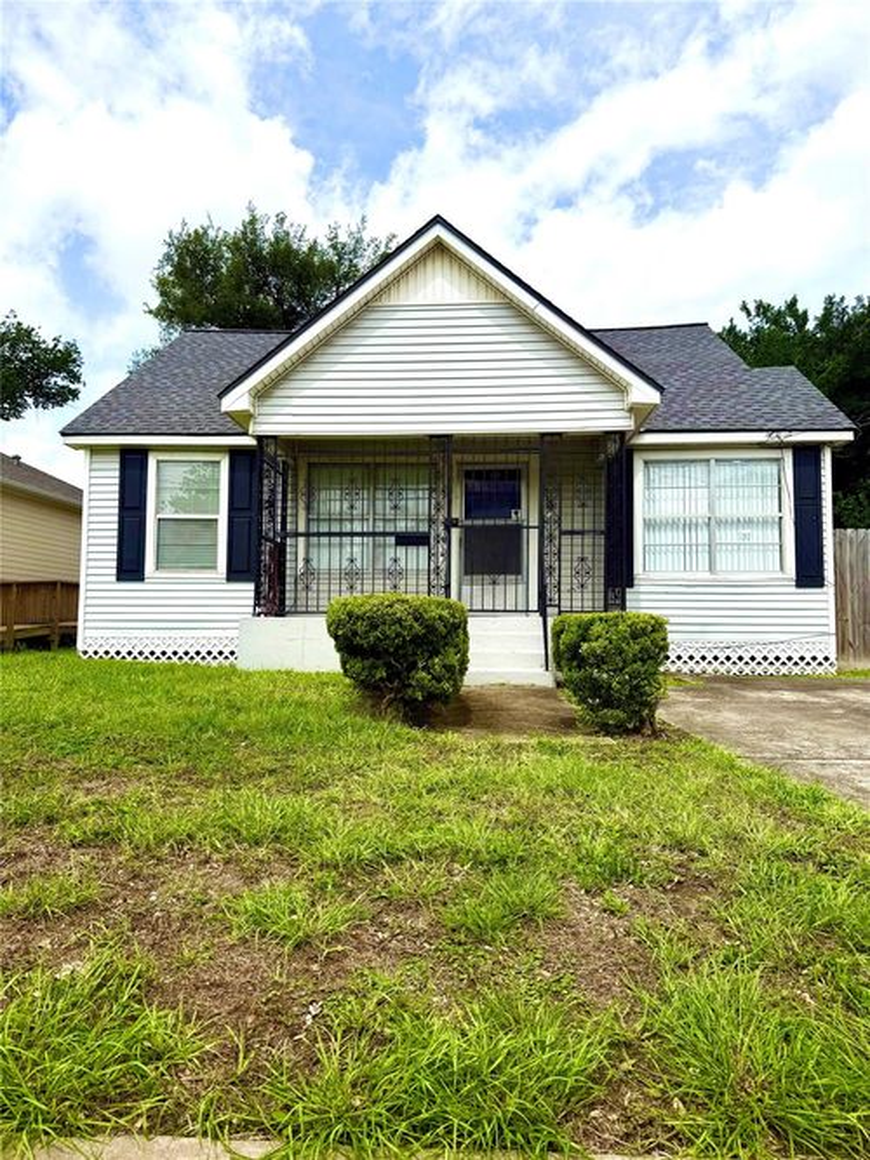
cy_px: 580
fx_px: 805
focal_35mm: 24
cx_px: 435
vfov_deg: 71.6
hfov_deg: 56.8
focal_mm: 6.76
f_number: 1.78
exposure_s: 1/4975
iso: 80
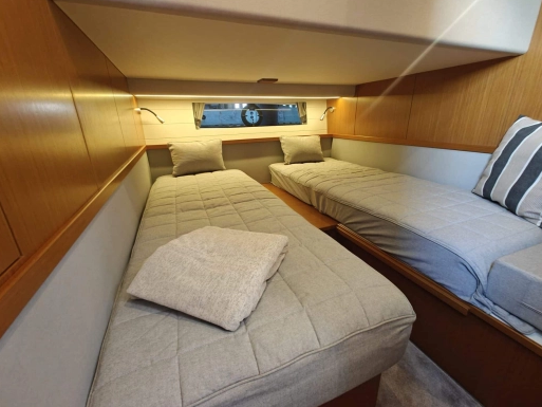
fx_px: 235
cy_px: 202
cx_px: 276
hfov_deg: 98.1
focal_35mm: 15
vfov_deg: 81.8
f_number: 2.2
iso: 320
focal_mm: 2.62
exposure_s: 1/33
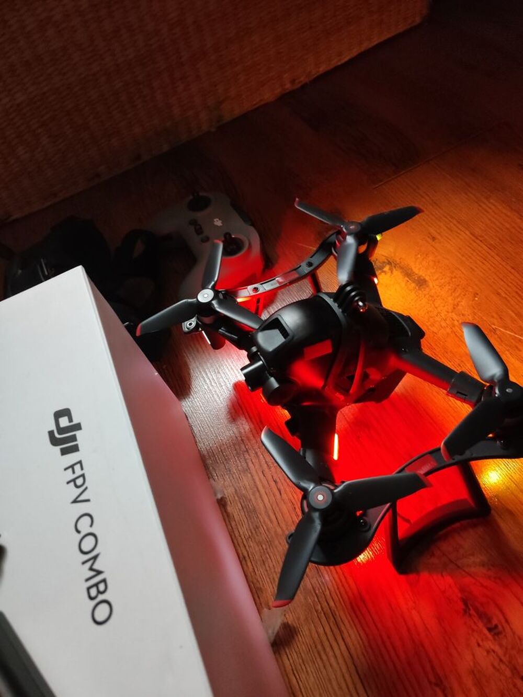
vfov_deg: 69.4
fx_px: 504
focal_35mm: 25
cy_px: 348
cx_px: 262
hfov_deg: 54.9
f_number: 1.79
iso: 2877
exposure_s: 1/17
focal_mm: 4.7
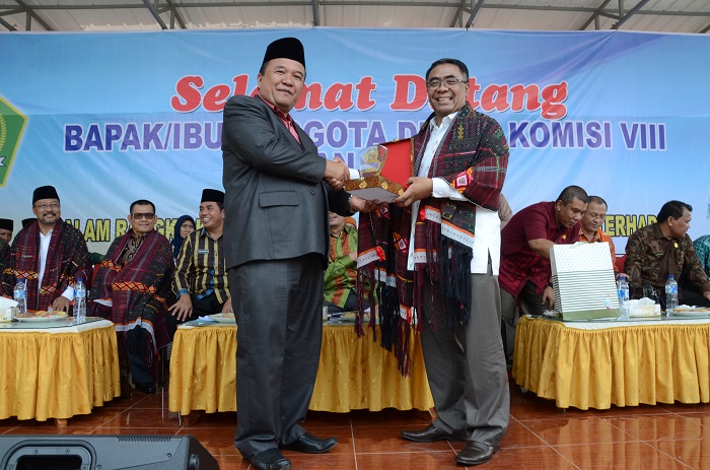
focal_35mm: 27
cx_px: 355
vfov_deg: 47.7
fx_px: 531
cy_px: 235
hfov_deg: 67.5
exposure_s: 1/160
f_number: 8
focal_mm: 18
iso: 640
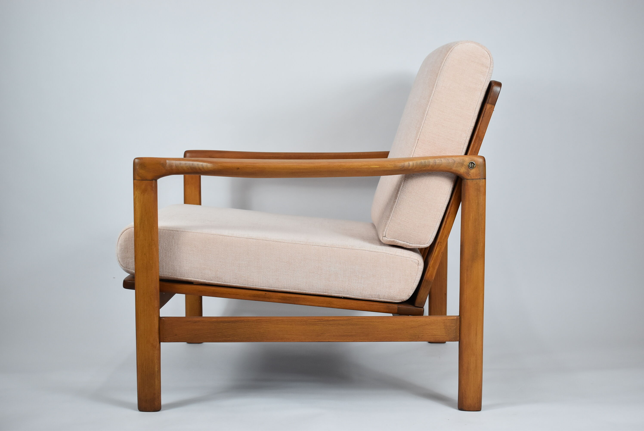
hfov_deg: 38.9
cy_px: 216
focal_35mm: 51
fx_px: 913
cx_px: 322
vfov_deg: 26.5
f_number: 4.5
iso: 800
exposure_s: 1/125
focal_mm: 34
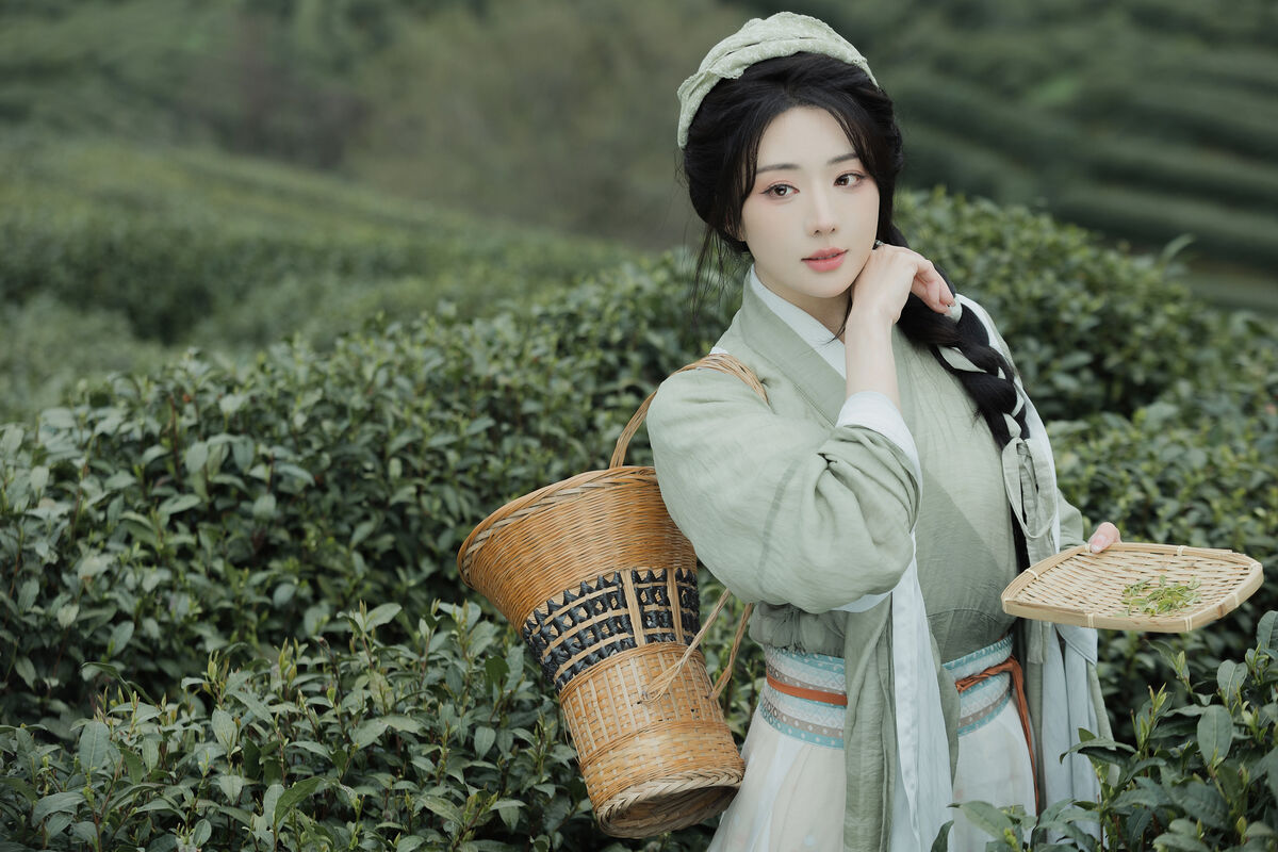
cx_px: 639
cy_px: 426
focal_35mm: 95
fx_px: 3372
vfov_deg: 14.4
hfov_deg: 21.5
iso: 400
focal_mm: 95
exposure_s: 1/800
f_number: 4
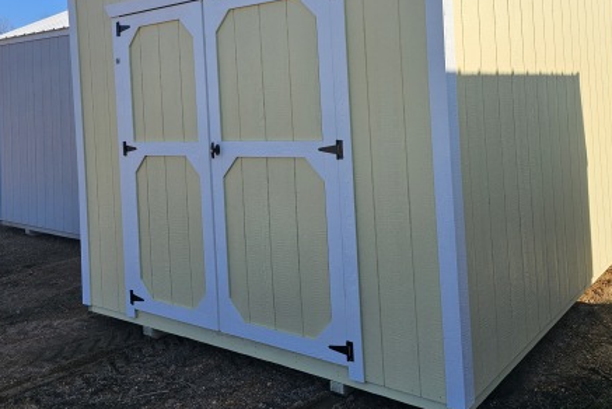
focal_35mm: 35
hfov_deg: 54.3
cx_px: 333
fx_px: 595
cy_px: 105
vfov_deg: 37.0
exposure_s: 1/895
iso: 10
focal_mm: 6.3
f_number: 1.7
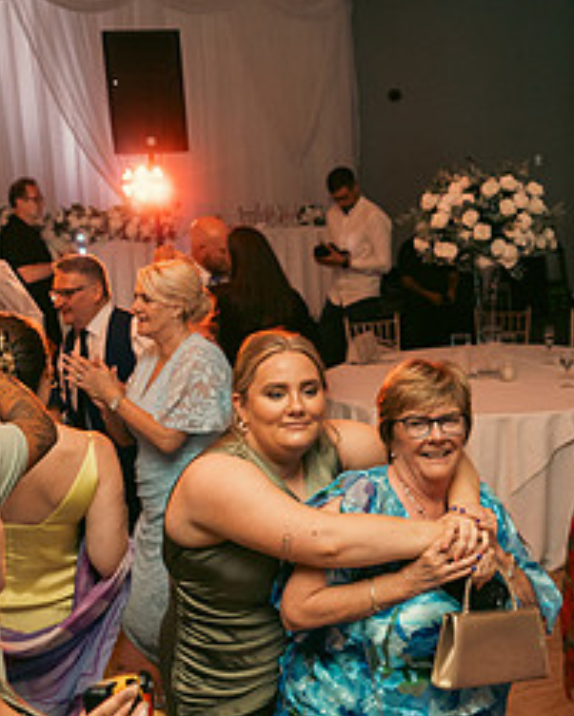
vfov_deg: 35.6
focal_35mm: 52
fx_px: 1104
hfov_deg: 28.9
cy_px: 475
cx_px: 397
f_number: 3.5
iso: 2500
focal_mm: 24
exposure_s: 1/160
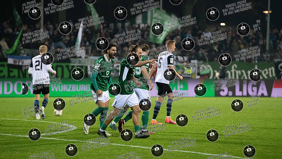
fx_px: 1730
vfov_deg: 5.2
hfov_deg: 9.3
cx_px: 143
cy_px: 69
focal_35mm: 231
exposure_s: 1/1250
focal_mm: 200
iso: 6400
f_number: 3.5
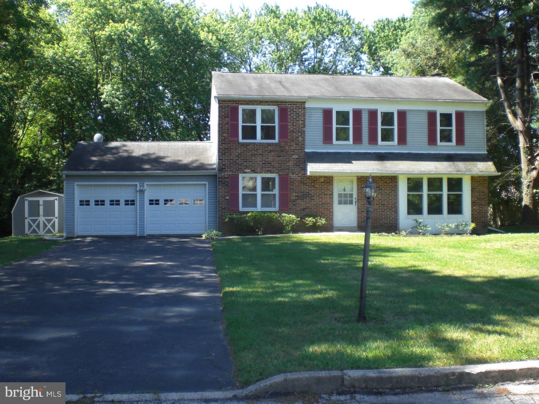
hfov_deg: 49.0
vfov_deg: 37.7
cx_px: 270
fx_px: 592
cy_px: 202
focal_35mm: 38
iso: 50
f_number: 3.1
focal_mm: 6.3
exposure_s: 1/100
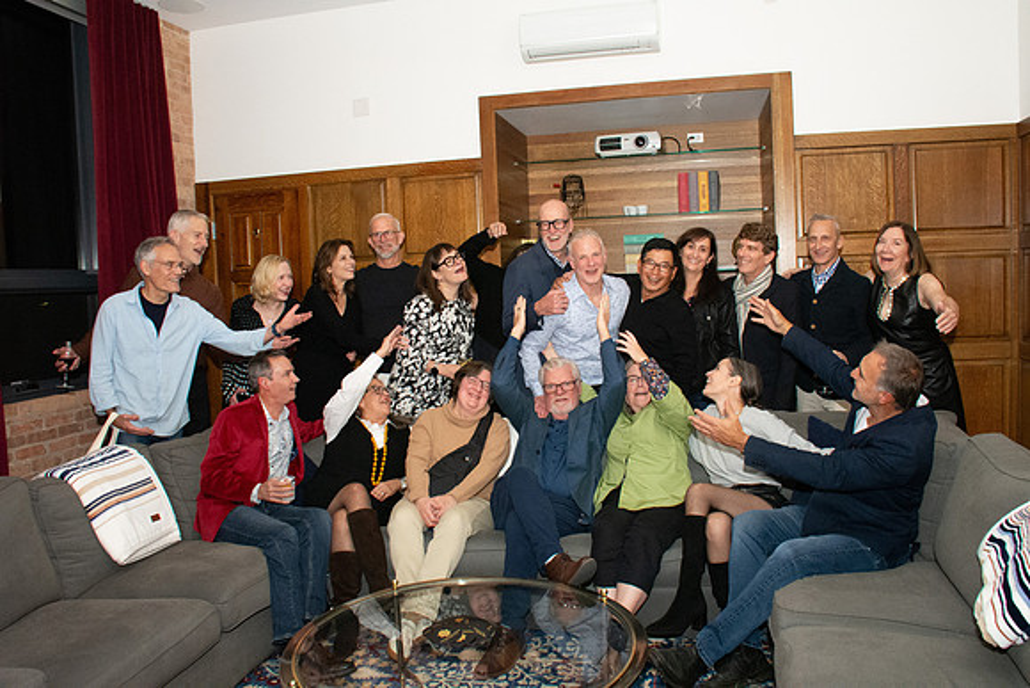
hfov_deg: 67.4
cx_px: 515
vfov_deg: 48.0
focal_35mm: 27
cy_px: 344
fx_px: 773
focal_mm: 18
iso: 5000
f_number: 9
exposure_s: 1/200
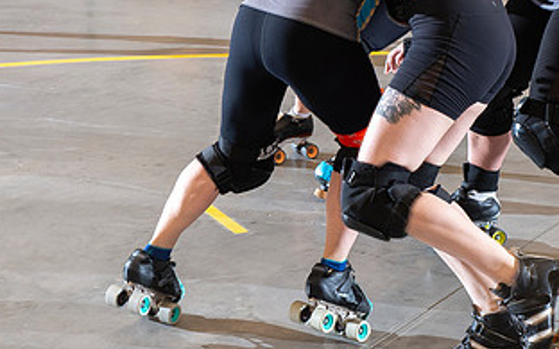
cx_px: 217
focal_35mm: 105
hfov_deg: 19.8
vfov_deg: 12.2
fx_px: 1600
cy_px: -66
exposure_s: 1/160
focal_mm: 46
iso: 640
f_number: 5.6
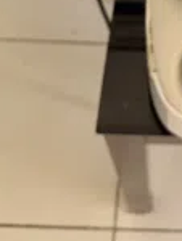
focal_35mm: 64
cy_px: -69
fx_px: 447
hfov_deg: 21.7
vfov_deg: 26.0
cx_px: 203
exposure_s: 1/60
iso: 800
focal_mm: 6.76
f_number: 1.78
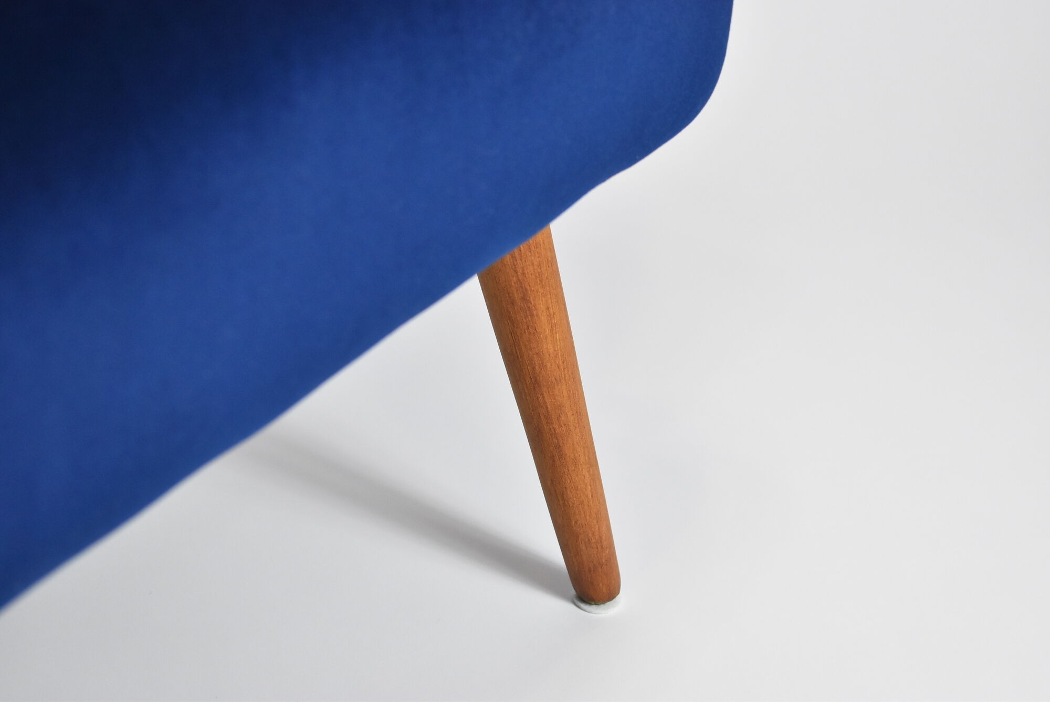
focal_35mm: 82
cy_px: 351
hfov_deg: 24.6
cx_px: 525
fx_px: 2408
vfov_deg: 16.6
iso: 1600
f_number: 5.6
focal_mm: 55
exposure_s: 1/125
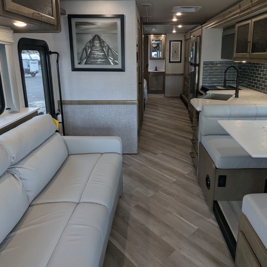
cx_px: 144
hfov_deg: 62.8
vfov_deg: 62.4
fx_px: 218
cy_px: 108
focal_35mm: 25
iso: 63
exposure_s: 1/71.5
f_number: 2.2
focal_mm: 2.35
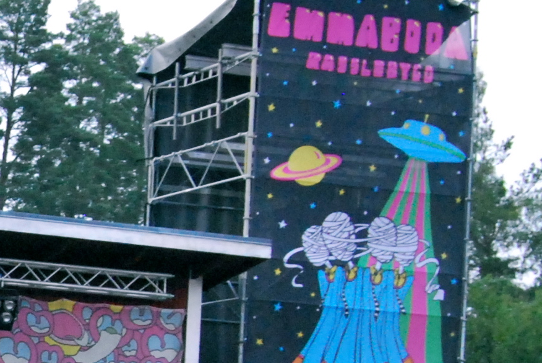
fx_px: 2999
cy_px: 413
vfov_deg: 6.9
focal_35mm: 199
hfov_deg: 9.9
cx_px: -384
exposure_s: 1/320
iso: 1600
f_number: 9
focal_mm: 30
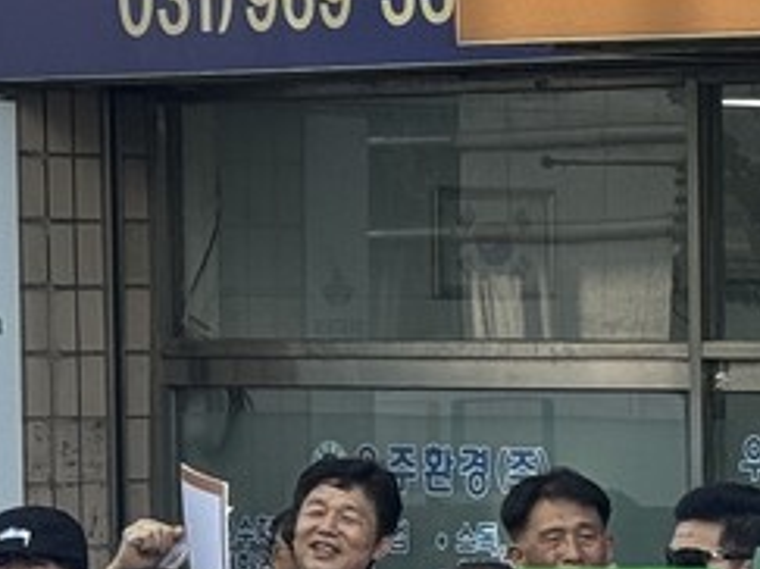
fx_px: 5552
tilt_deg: -2.0
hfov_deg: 7.4
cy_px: 541
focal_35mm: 253
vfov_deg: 5.9
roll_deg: +0.3
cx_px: 1776
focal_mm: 6.76
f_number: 1.78
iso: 64
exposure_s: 1/952
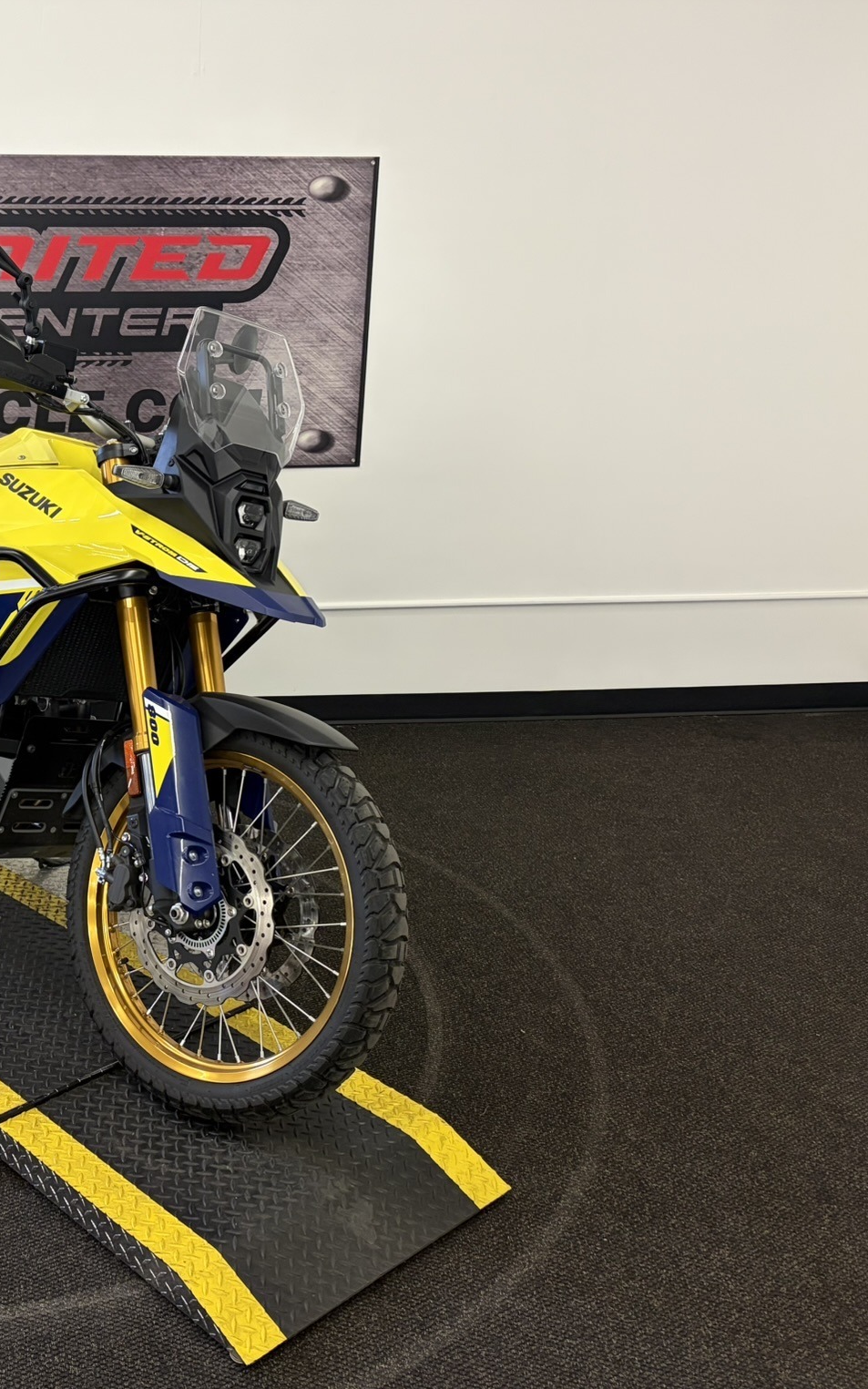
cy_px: 690
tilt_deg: -17.9
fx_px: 1401
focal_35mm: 37
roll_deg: +0.6
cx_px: 66
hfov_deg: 32.5
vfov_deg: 52.8
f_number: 1.6
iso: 200
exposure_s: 1/60
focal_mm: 5.96
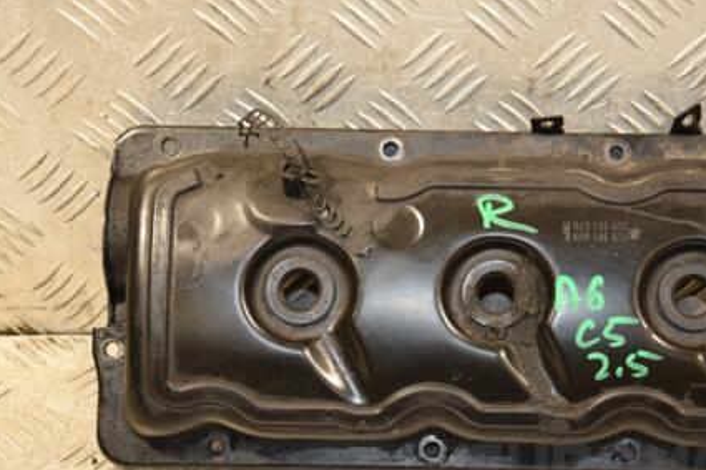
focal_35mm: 106
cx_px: 439
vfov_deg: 12.9
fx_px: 2078
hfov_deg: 19.3
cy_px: 247
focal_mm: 50
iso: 800
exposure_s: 1/100
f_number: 5
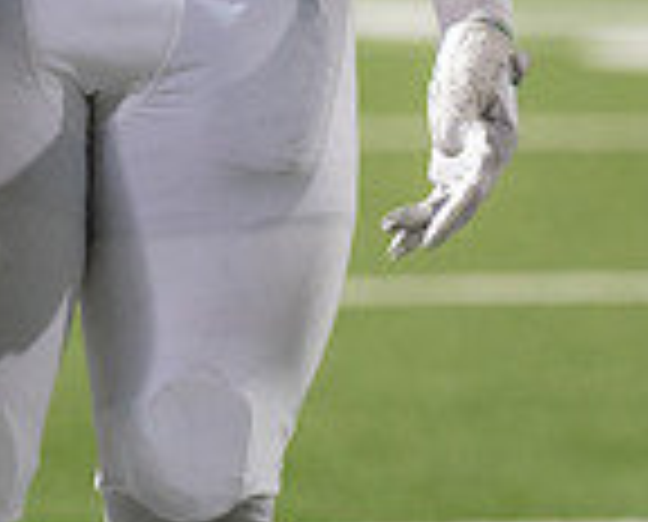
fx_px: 13654
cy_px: -432
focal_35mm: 710
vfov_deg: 2.2
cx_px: 55
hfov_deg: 2.7
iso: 2500
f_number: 2.8
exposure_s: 1/1250
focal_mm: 150
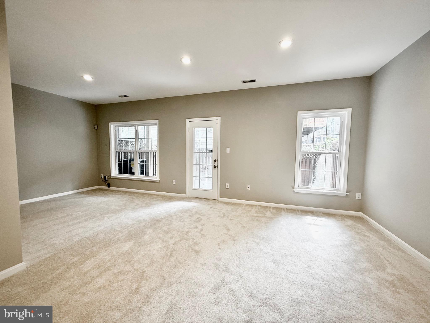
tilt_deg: -3.8
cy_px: 162
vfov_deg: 85.7
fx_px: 174
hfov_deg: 102.1
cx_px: 215
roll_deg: -0.4
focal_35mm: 14
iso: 200
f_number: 2.2
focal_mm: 2.22
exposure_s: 1/120
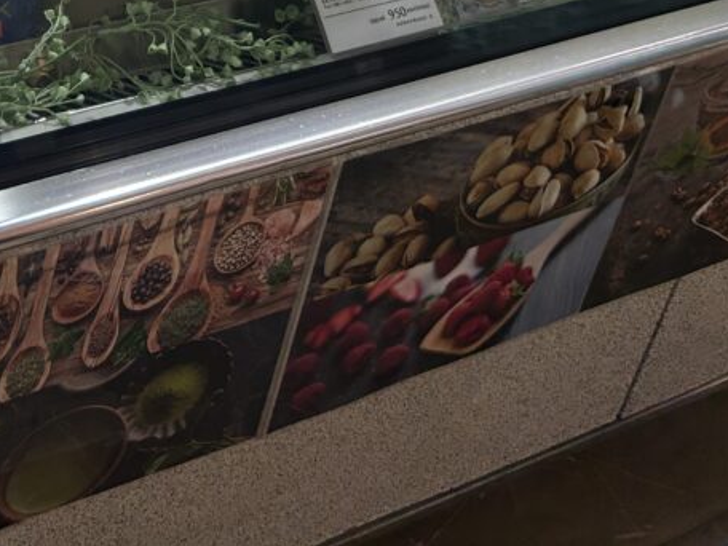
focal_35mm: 73
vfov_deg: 18.4
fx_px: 1535
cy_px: -216
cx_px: -83
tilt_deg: -26.0
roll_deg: -5.2
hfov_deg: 24.8
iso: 32
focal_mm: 5.7
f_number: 1.5
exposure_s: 1/112
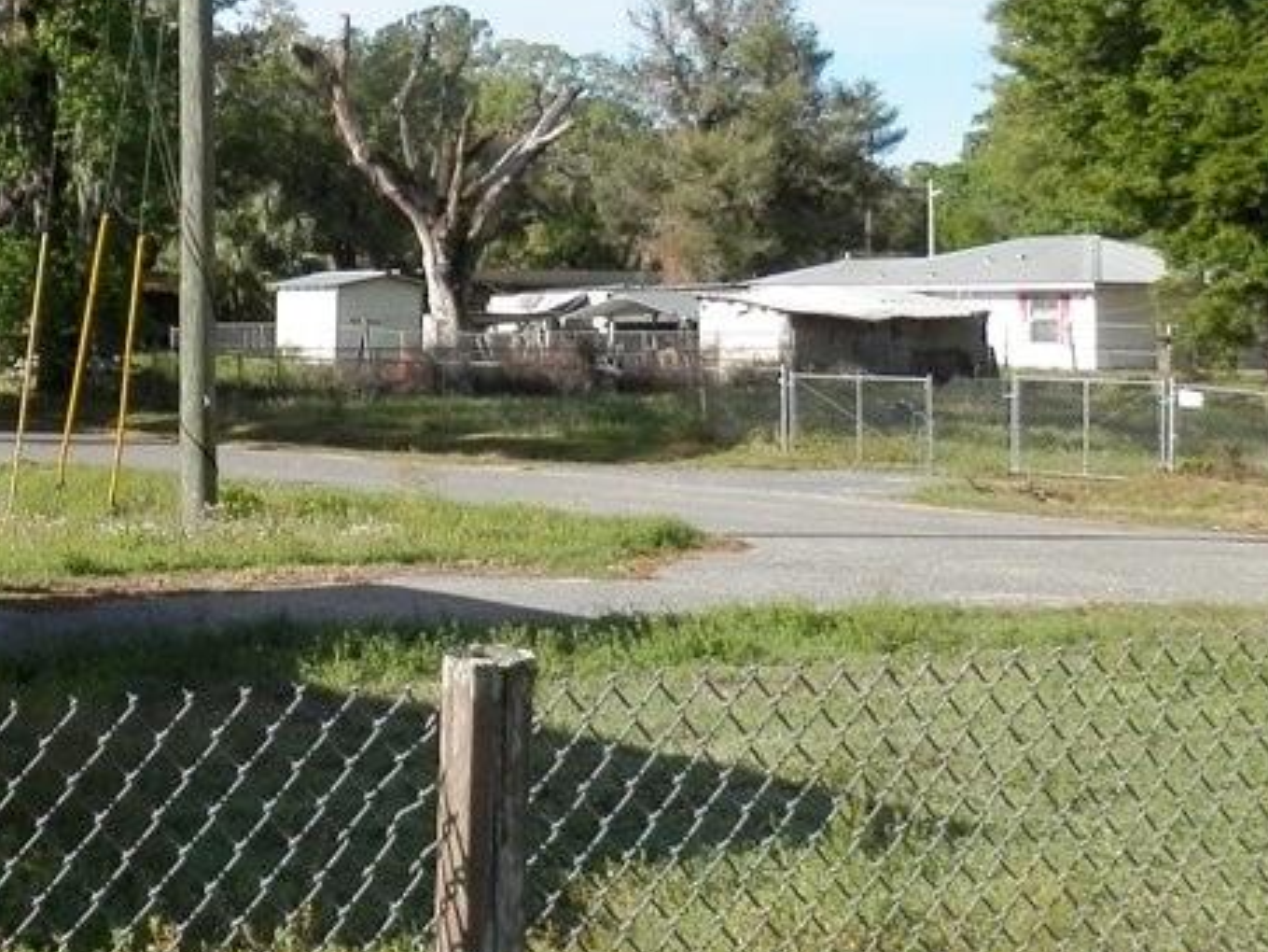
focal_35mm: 71
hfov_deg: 25.2
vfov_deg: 20.5
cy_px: 195
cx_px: -162
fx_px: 2601
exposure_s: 1/800
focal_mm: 4.5
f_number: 3
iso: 80
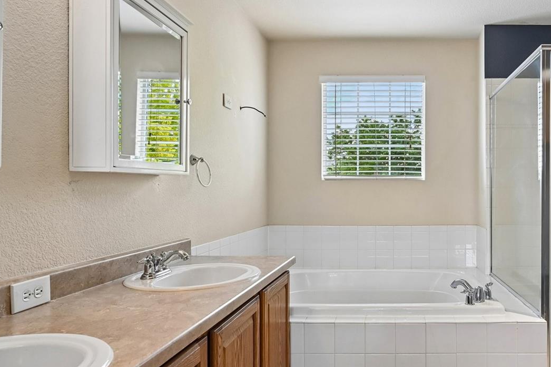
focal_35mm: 27
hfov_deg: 65.1
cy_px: 196
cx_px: 388
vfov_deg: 48.3
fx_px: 410
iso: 400
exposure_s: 1/30
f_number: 10
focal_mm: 17.5
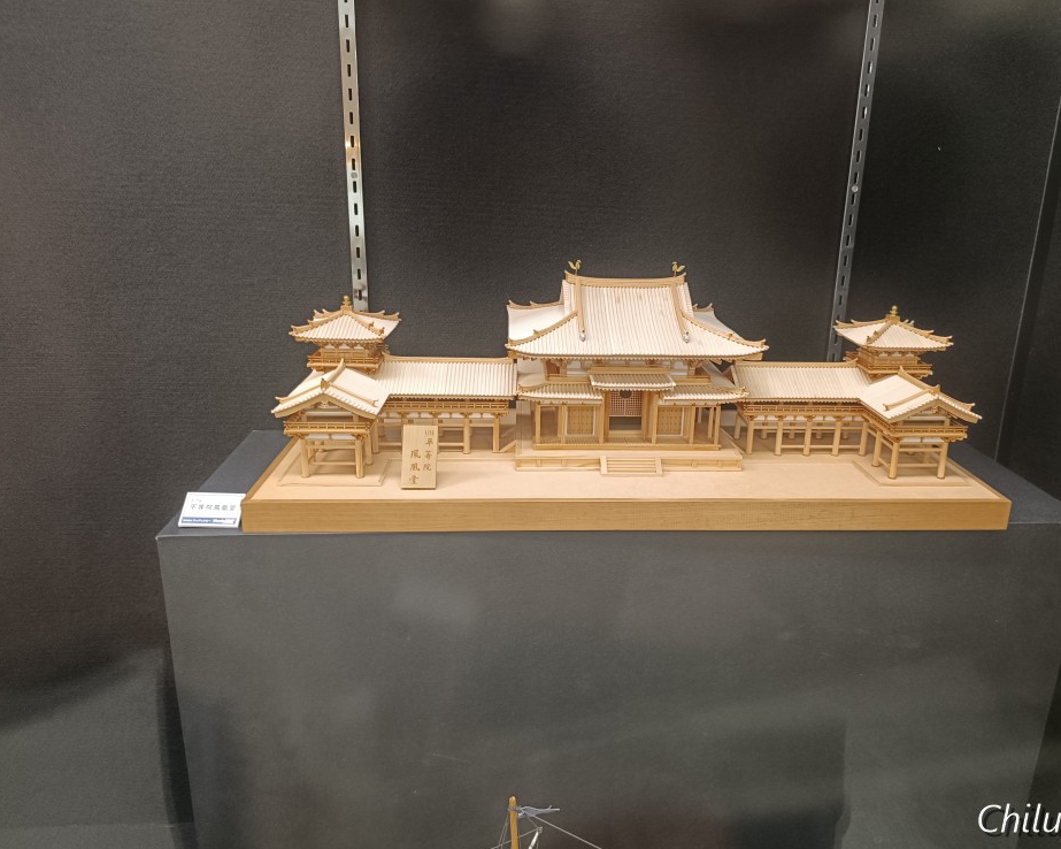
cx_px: 577
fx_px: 816
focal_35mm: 26
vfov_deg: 54.9
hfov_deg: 65.9
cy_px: 419
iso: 752
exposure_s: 1/50
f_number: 1.65
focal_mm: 6.14
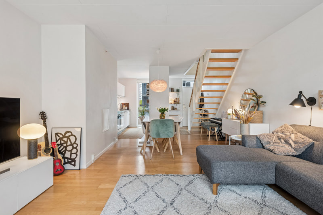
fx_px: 170
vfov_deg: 64.5
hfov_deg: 86.9
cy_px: 108
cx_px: 162
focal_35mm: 19
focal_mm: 19
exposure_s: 1/1.43
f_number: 11
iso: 160
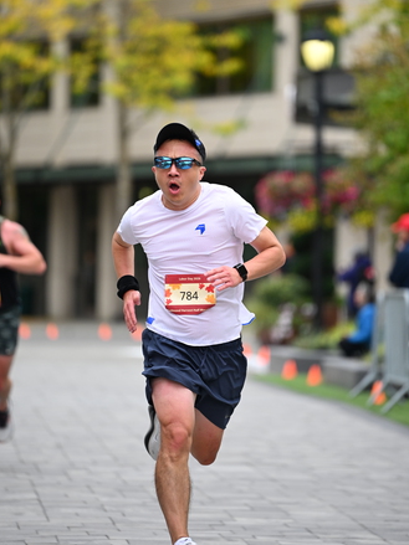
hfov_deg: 6.2
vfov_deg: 8.2
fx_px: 3799
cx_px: 193
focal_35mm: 241
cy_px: 233
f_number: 2.8
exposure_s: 1/2000
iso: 640
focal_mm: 200
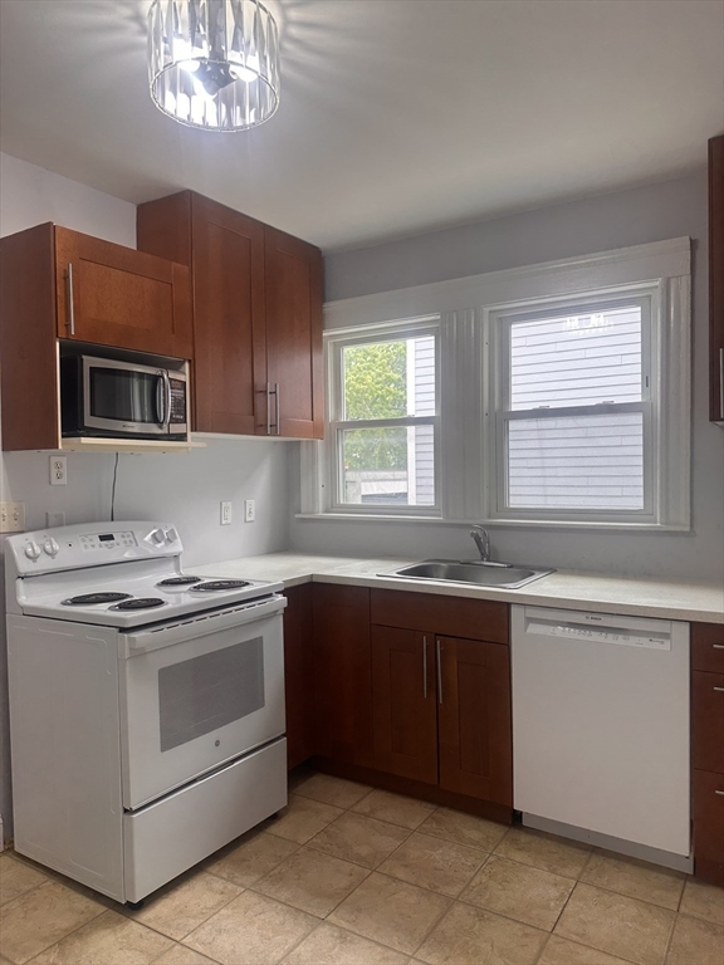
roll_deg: -0.6
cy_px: 482
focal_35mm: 24
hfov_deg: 56.8
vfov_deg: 71.6
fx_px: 669
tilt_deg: -0.3
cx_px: 362
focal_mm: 6.86
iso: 80
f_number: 1.78
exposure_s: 1/120
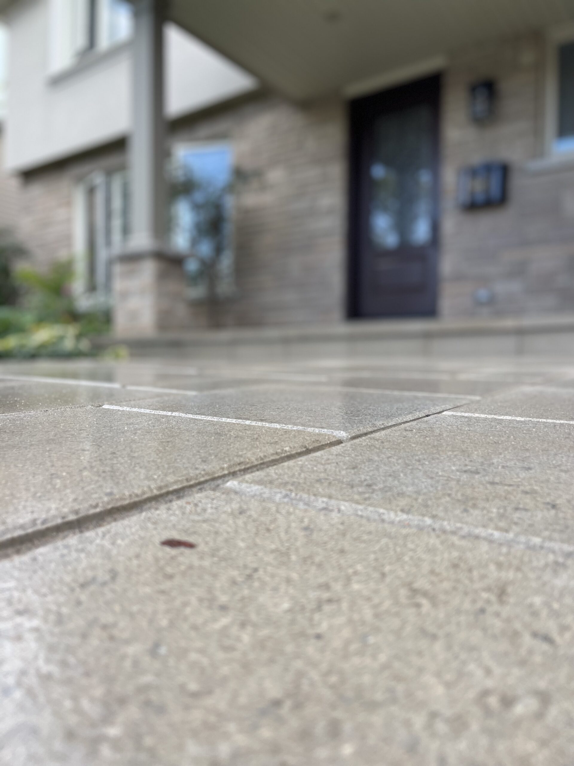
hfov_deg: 53.1
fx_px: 575
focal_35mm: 26
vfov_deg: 67.3
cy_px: 383
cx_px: 287
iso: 50
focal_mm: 5.1
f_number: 1.6
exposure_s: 1/403
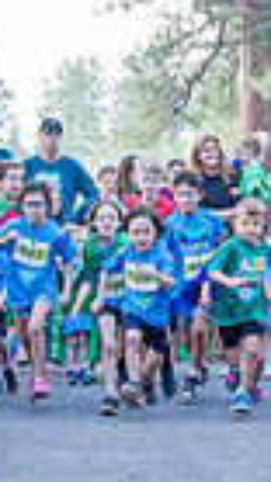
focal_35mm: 305
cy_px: 338
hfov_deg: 4.0
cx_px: 236
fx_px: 3903
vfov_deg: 7.1
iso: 400
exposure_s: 1/250
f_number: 3.2
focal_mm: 70
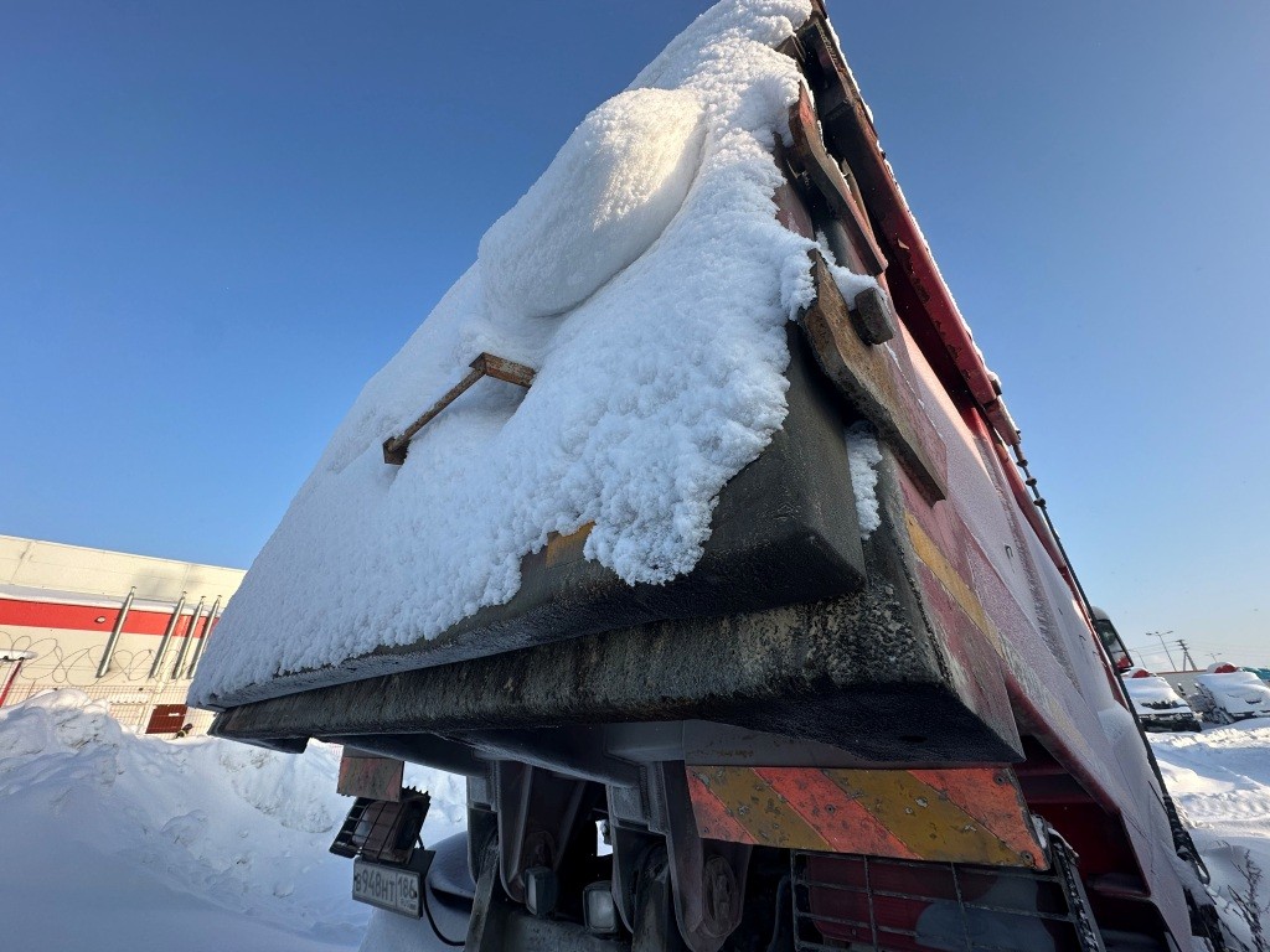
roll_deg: +1.9
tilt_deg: +23.5
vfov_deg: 85.7
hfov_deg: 102.1
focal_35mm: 14
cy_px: 476
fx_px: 514
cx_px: 635
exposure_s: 1/678
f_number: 2.2
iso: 40
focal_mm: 2.22
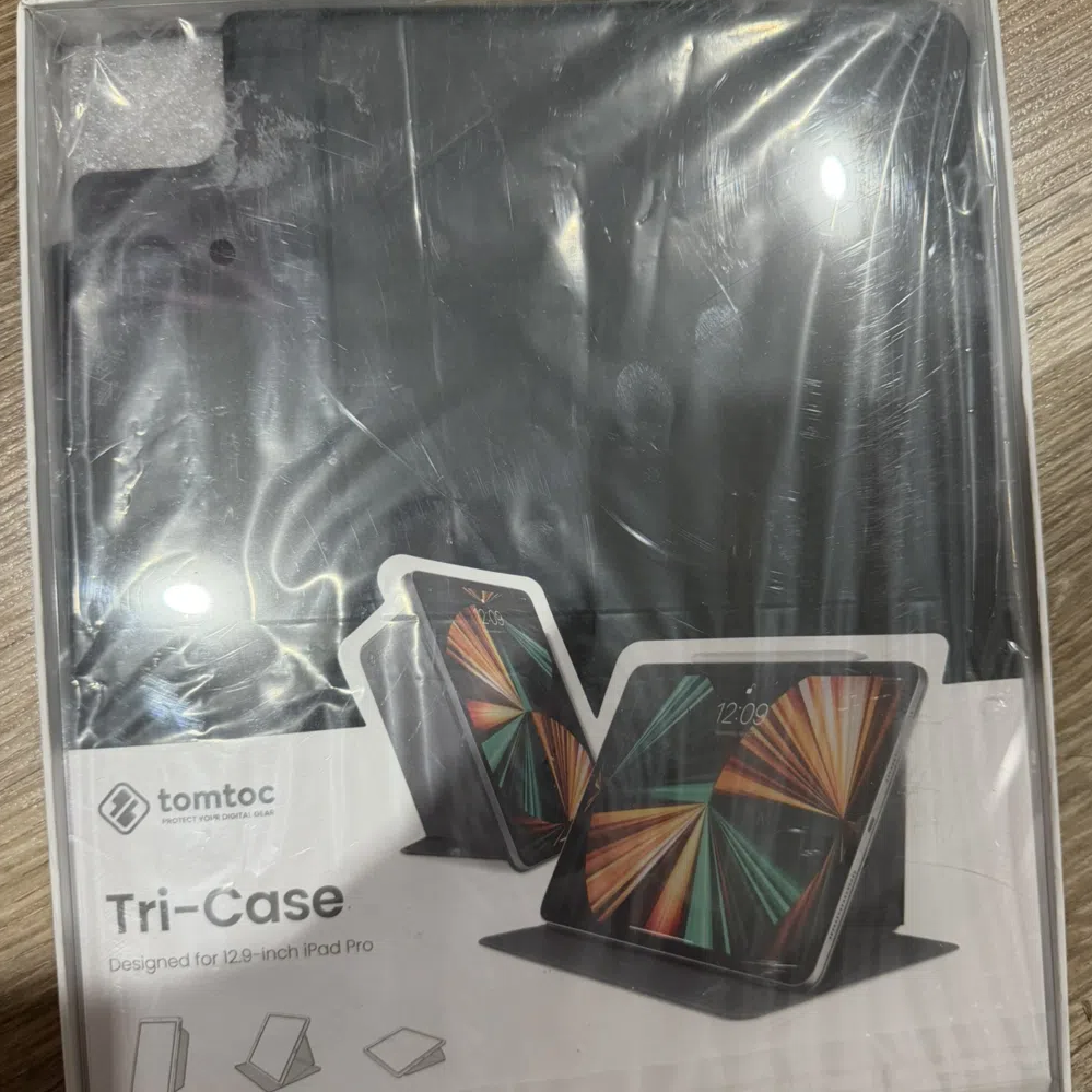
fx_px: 1035
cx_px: 555
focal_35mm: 29
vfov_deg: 55.6
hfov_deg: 55.6
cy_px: 544
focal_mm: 6.76
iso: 400
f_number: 1.78
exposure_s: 1/50
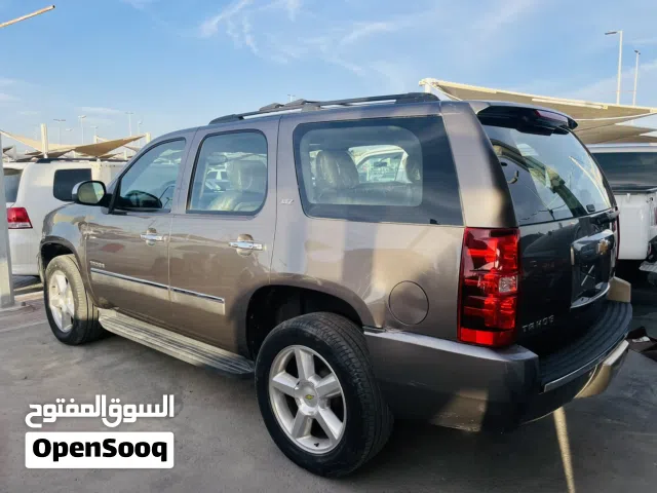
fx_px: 493
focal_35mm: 26
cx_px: 328
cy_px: 246
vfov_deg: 53.1
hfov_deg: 67.3
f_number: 1.6
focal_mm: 4.2
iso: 32
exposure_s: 1/2304
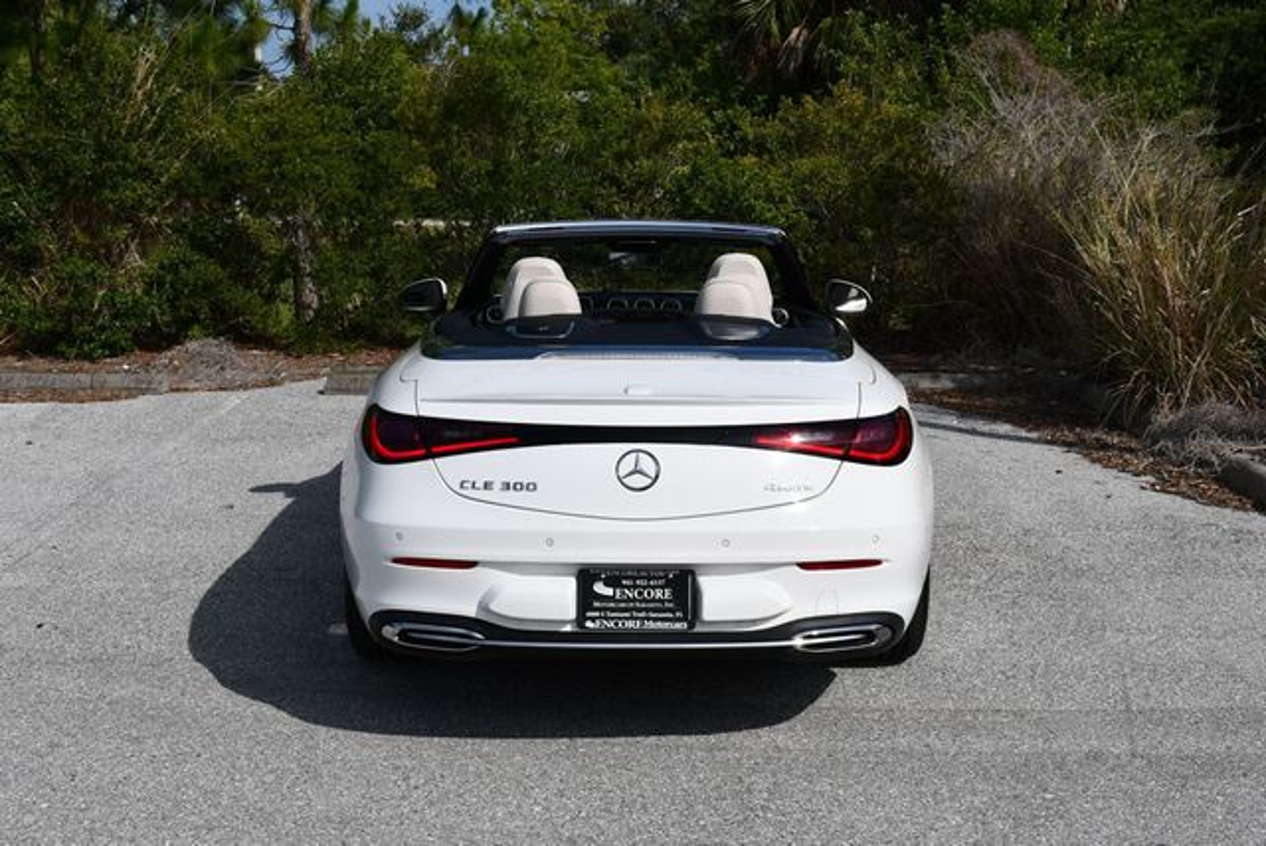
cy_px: 423
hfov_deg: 41.1
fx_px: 1689
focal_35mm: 48
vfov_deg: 28.1
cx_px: 633
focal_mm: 24
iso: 100
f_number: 10
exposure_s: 1/400
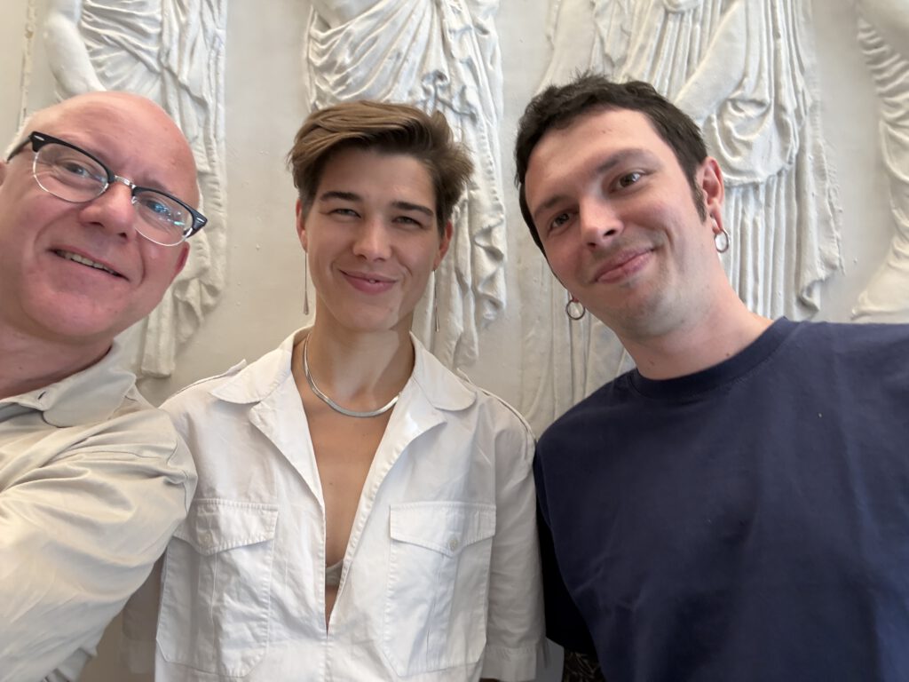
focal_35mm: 23
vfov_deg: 58.9
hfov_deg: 73.9
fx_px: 604
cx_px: 454
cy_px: 341
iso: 200
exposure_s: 1/33
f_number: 1.9
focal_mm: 2.69
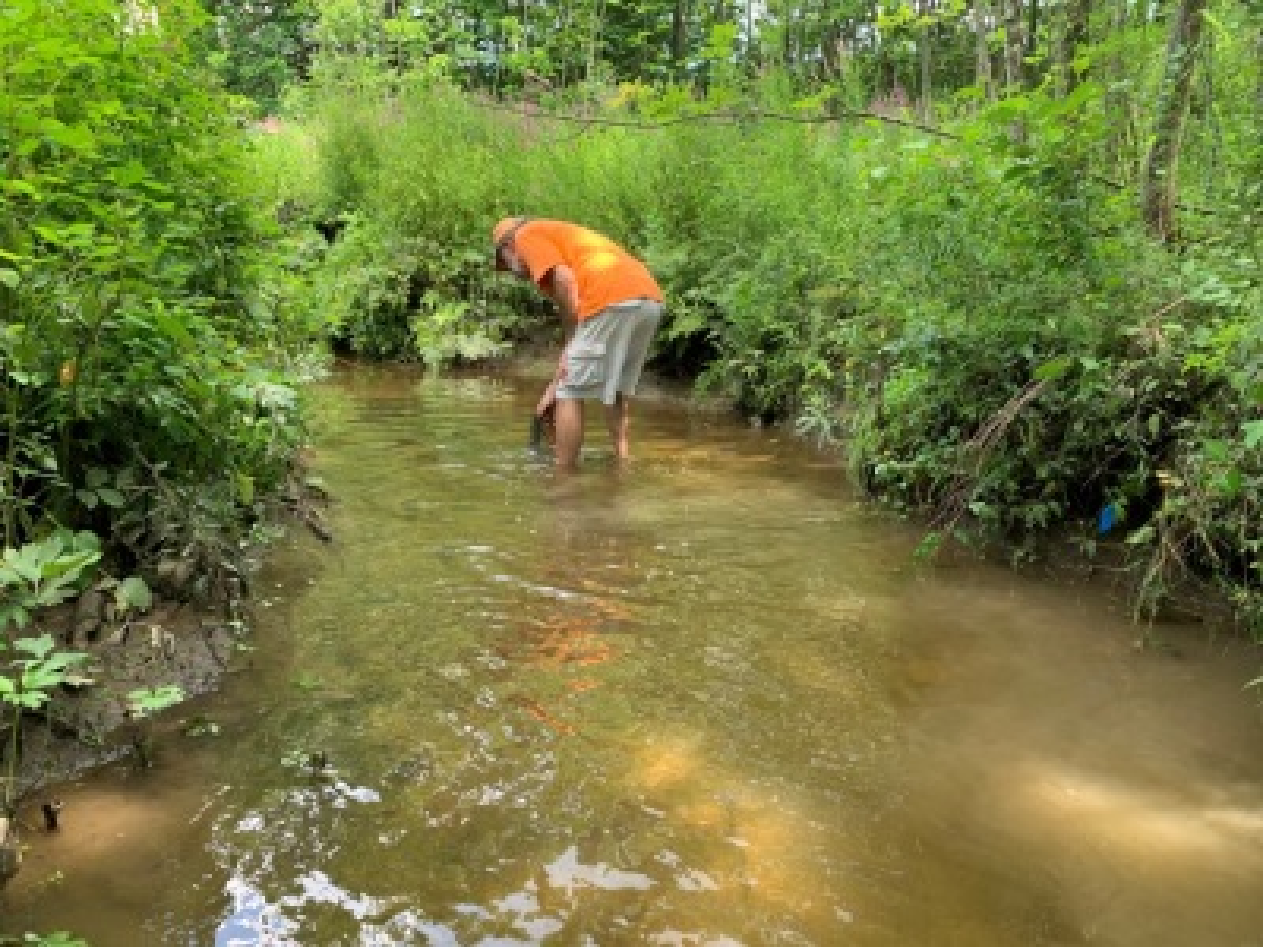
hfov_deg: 67.3
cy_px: 474
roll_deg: -2.9
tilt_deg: -12.8
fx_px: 949
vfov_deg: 53.1
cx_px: 632
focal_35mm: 26
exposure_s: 1/122
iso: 32
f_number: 1.8
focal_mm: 4.25
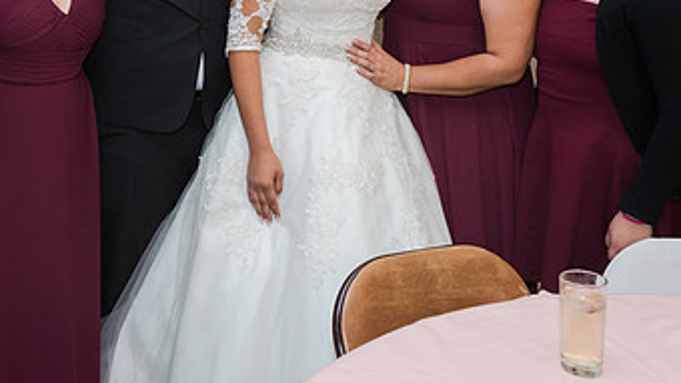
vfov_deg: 23.0
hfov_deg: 40.8
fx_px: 903
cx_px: 226
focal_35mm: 50
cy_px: -1
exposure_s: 1/100
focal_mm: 28
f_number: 4
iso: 1600
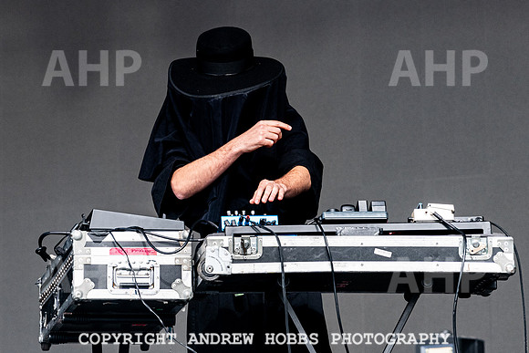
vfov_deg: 4.3
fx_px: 4727
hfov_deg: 6.4
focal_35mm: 322
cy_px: 109
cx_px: 236
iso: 400
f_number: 4.5
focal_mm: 200
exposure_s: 1/4000
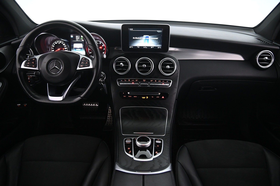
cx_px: 140
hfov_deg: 73.8
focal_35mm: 24
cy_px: 93
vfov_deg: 53.1
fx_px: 187
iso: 2000
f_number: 4
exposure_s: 1/15
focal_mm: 24
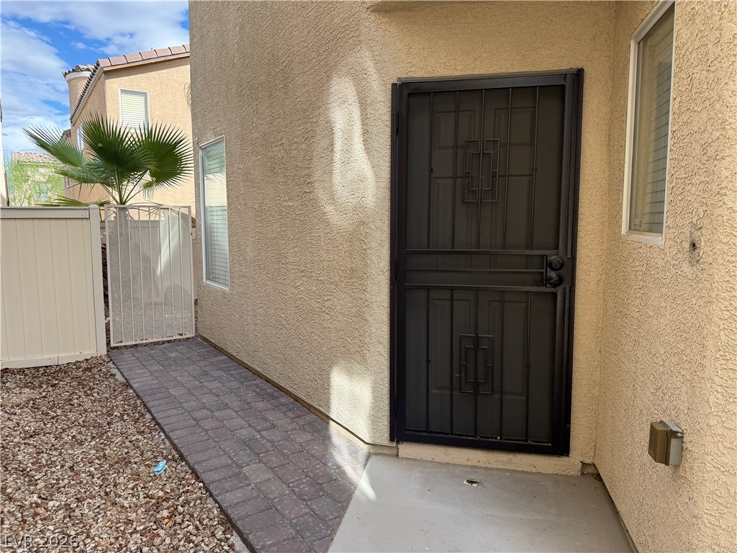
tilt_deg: -5.4
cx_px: 368
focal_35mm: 24
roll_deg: +0.1
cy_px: 276
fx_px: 511
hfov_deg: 71.6
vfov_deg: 56.8
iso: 100
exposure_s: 1/1337
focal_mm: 6.76
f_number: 1.78
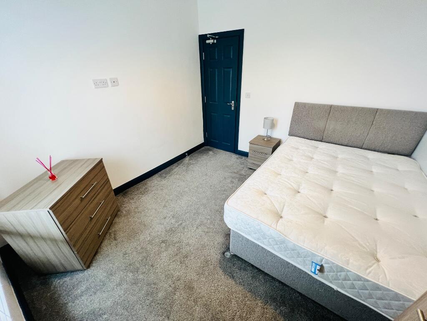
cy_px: 160
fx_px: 160
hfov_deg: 106.2
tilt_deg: -27.9
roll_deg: +1.1
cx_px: 214
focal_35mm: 13
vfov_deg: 89.9
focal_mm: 1.57
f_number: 1.8
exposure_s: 1/50
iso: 200
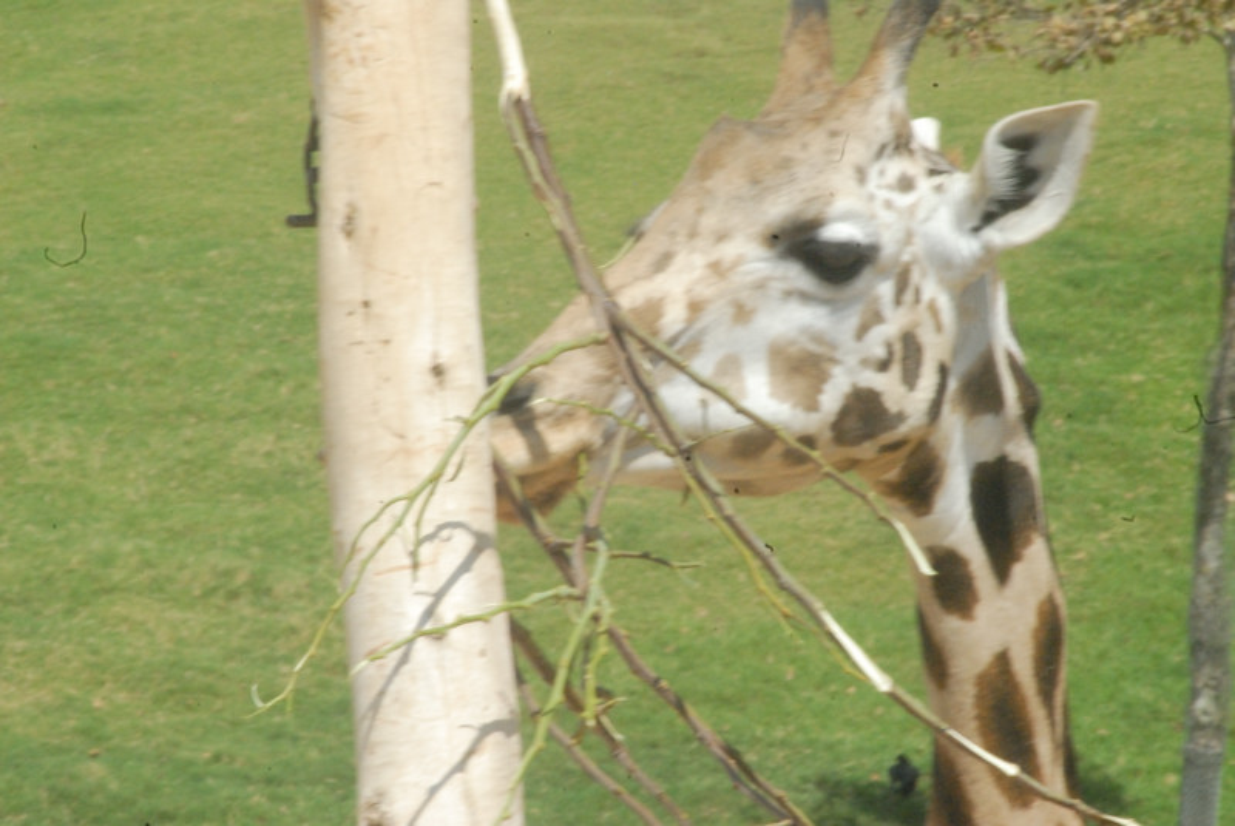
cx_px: 618
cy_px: 413
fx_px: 15451
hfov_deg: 4.6
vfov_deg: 3.1
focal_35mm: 450
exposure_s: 1/90
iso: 1600
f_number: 45
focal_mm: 300
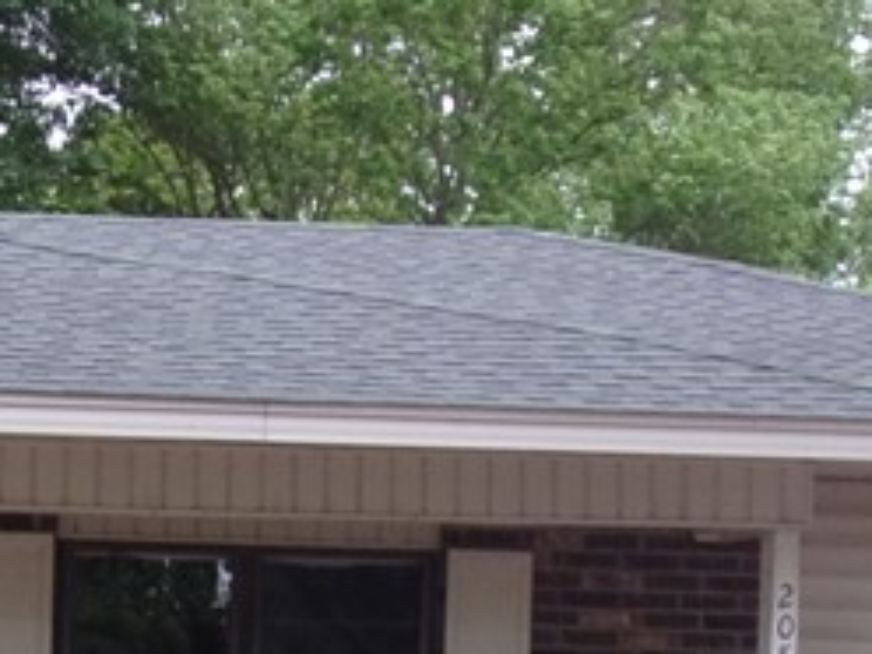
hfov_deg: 12.0
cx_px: -120
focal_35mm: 161
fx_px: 4056
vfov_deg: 9.0
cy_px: 981
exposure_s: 1/70
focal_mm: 7
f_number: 3.9
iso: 80
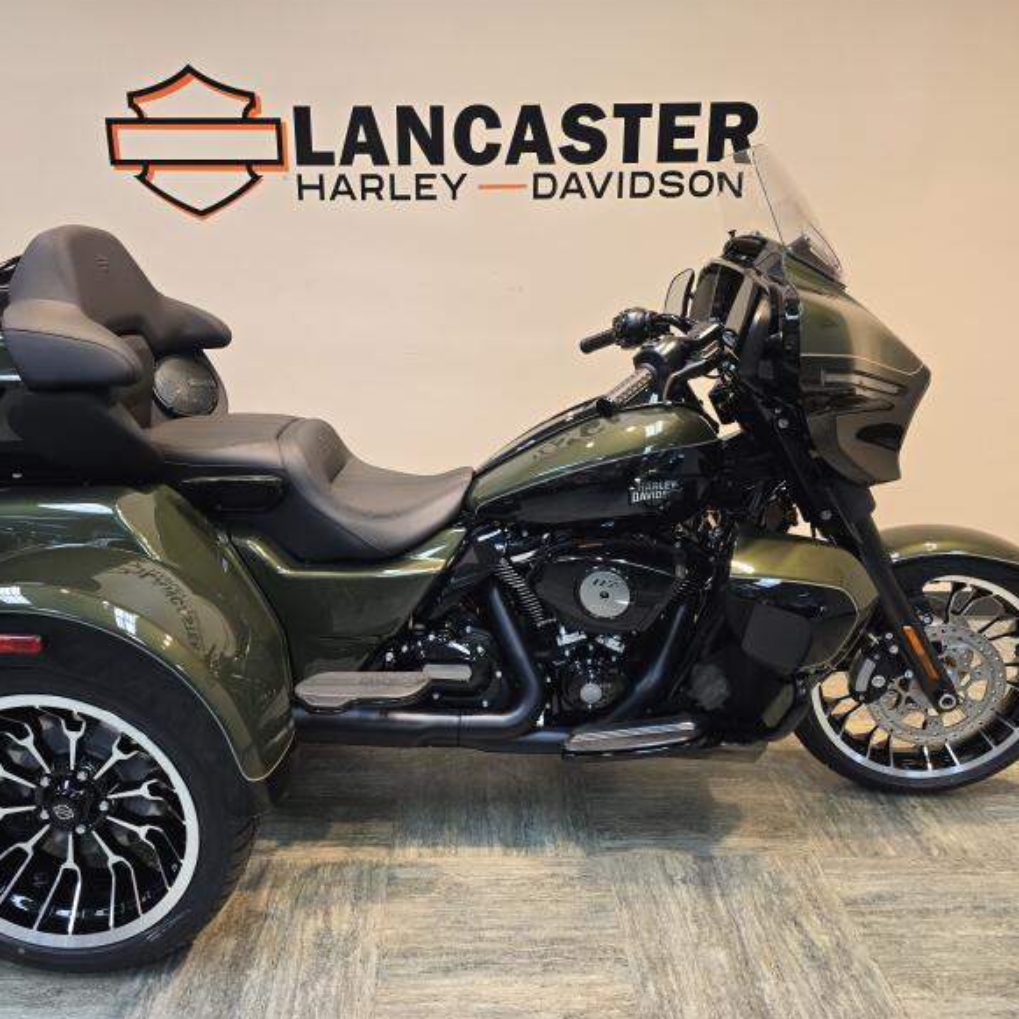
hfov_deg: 57.1
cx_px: 445
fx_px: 933
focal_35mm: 28
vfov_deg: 57.3
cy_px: 514
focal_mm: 6.3
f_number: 1.7
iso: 250
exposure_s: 1/120
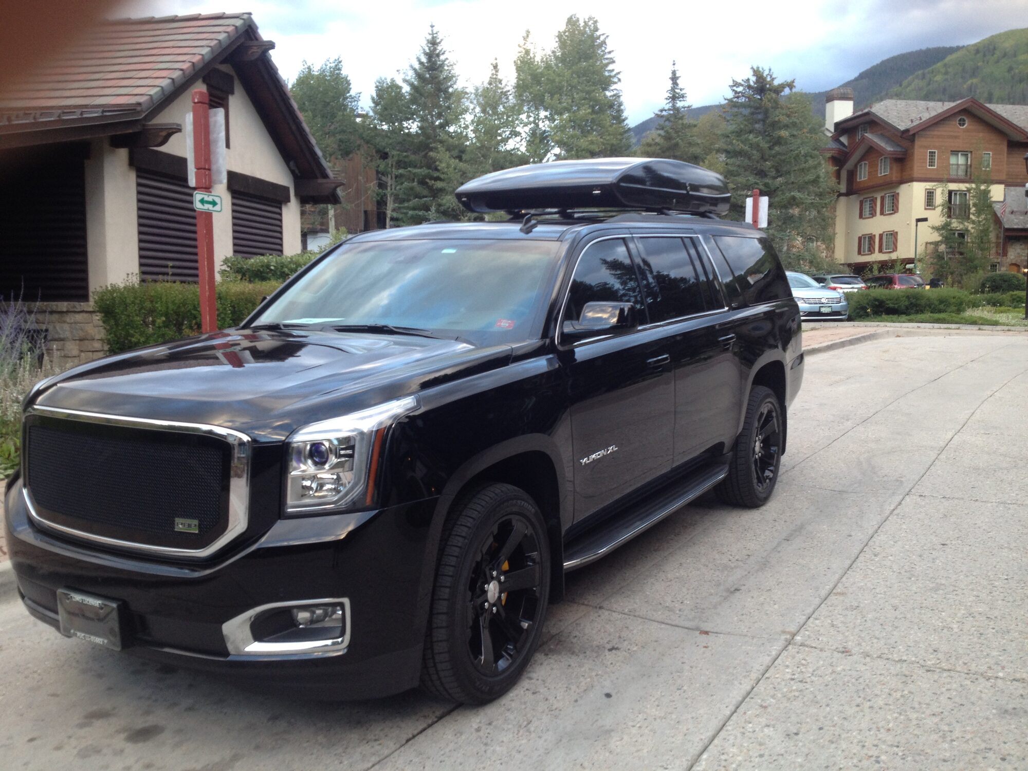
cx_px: 514
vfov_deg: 40.7
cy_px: 386
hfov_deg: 52.6
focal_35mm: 35
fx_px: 1039
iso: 64
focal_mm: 4.28
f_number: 2.4
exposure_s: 1/20
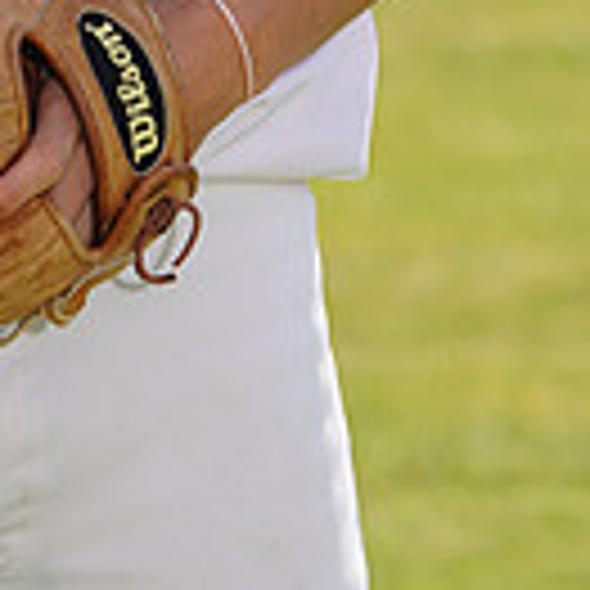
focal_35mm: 909
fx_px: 17528
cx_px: 32
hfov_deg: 1.9
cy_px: -694
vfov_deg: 1.9
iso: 100
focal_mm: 241
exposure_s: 1/250
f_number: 8
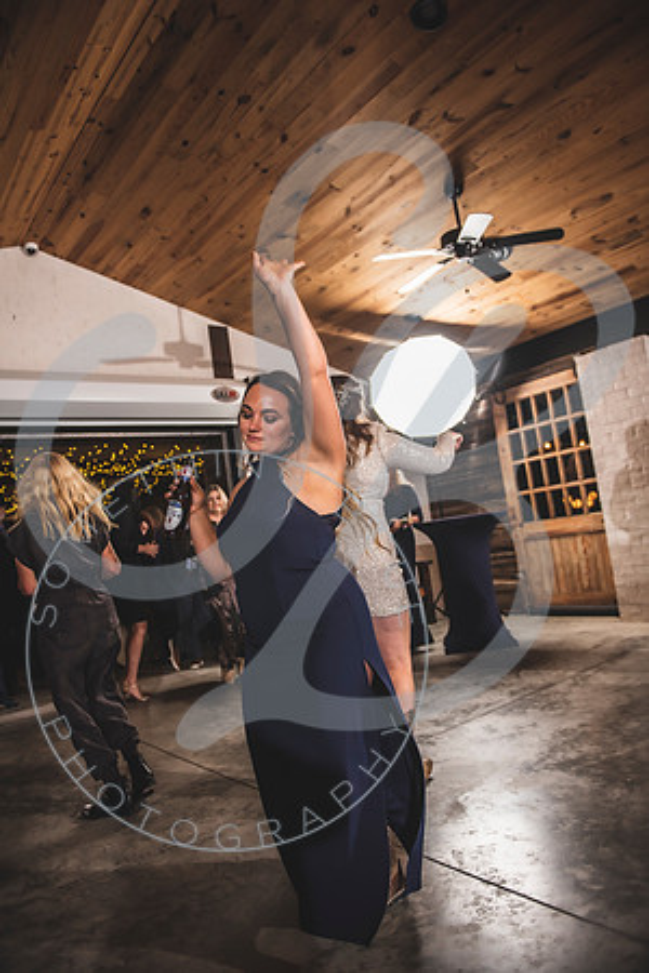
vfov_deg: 73.7
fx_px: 649
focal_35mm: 24
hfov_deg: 53.1
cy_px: 486
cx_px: 324
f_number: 2.8
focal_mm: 24
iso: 500
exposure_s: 1/160
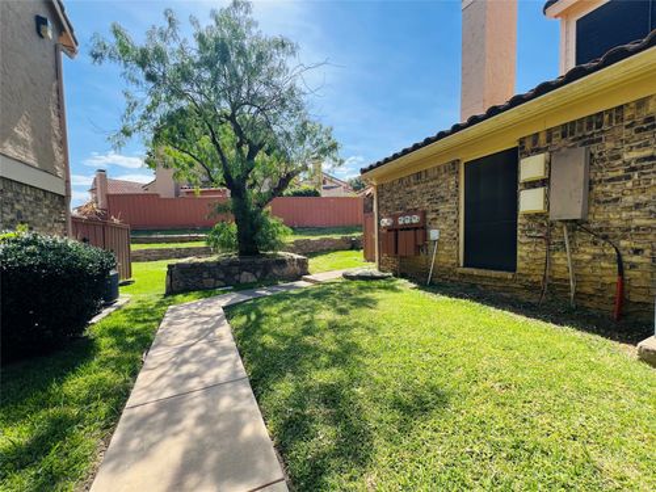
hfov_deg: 106.2
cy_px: 246
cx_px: 328
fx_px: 246
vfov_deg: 89.9
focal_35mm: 13
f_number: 1.8
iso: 32
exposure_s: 1/598
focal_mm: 1.57
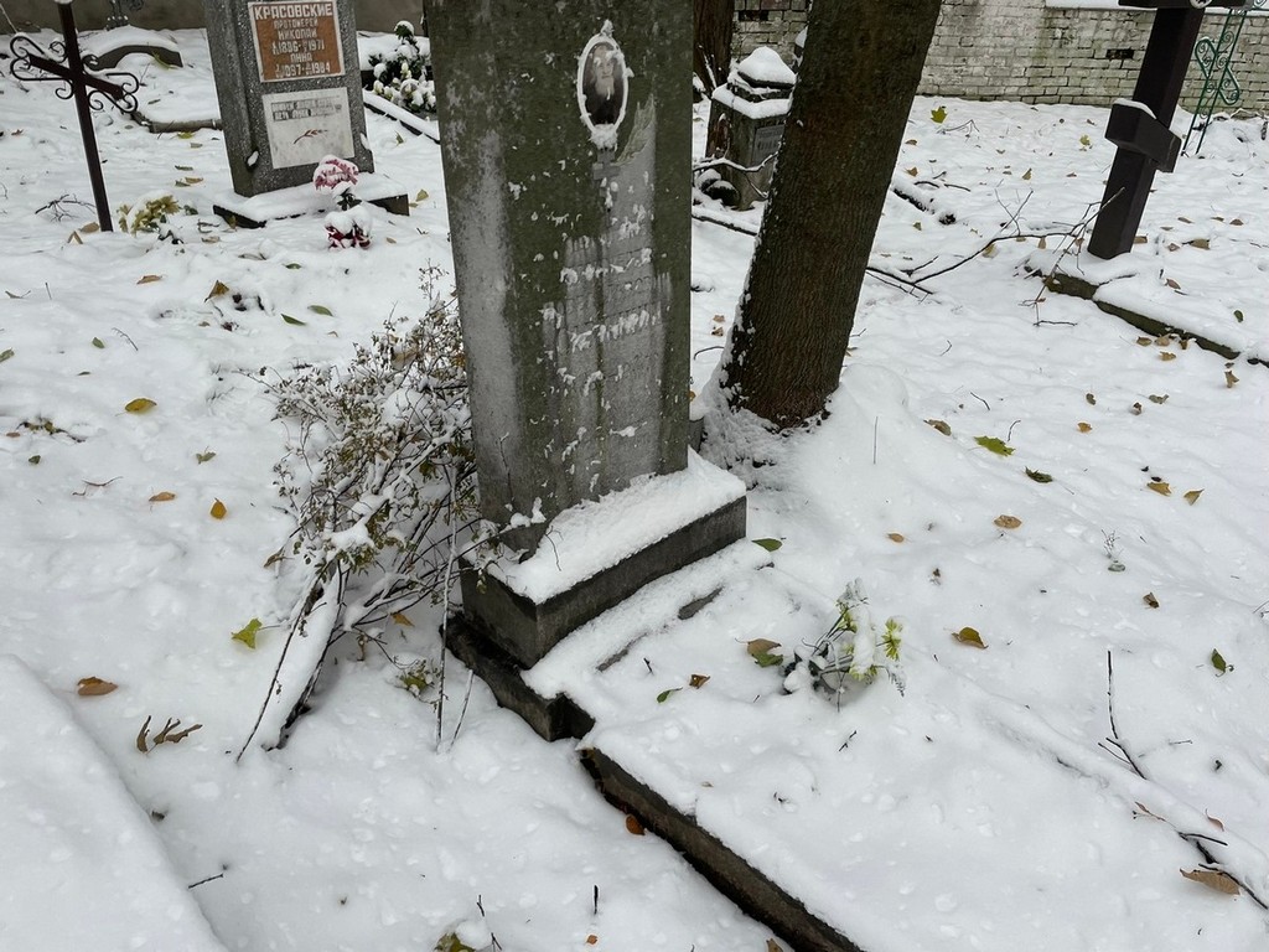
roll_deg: +1.0
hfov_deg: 67.3
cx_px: 634
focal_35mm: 26
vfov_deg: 53.1
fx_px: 953
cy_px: 476
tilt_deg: -30.2
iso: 40
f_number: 1.6
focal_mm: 4.2
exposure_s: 1/121
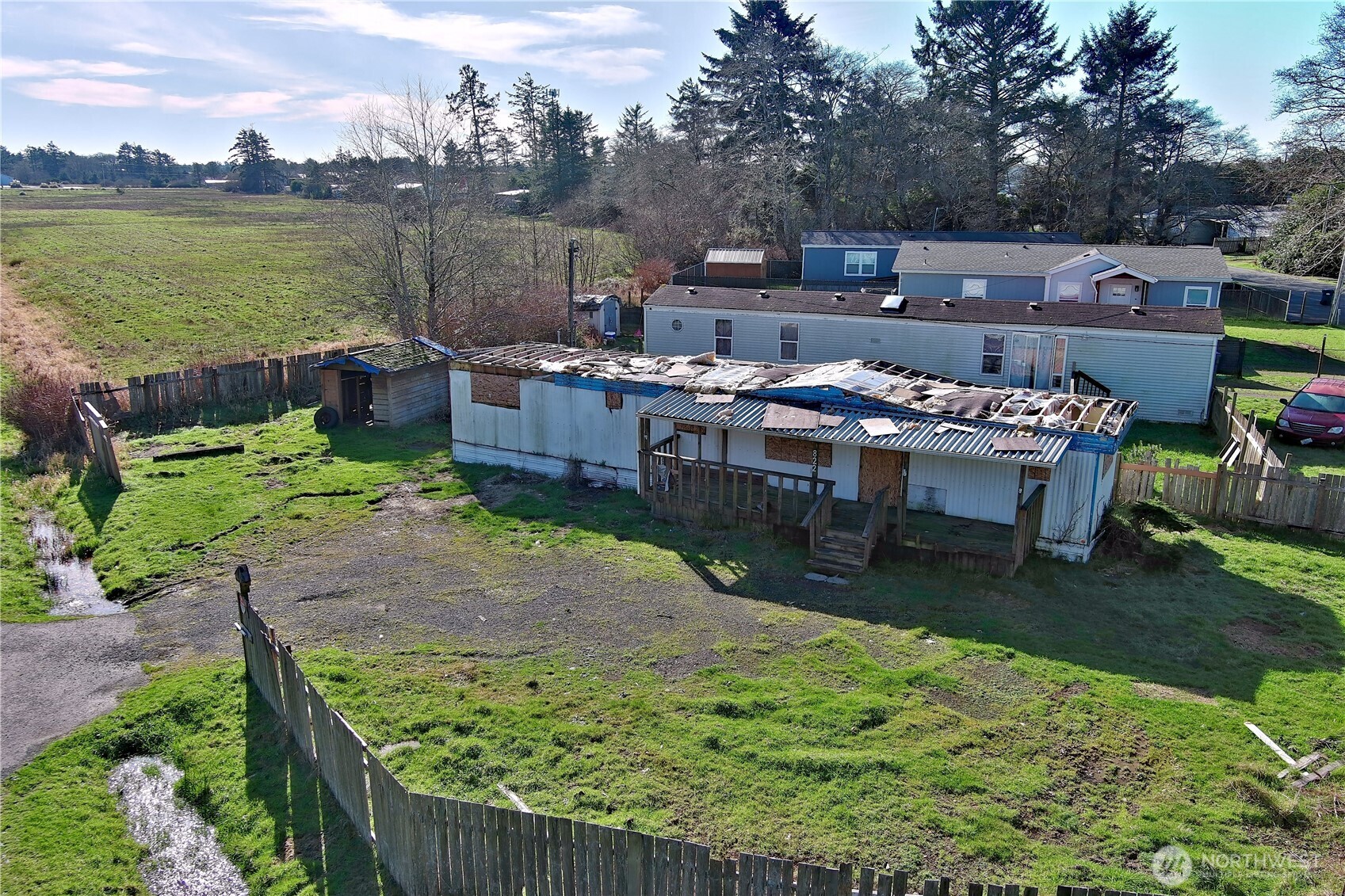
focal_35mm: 29
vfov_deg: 45.0
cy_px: 448
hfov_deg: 63.7
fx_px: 1083
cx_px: 672
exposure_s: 1/829
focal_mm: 10.57
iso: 100
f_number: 2.8
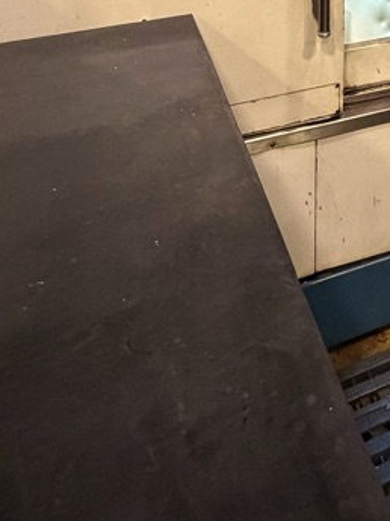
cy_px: -145
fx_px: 661
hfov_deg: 30.4
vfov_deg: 32.8
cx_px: 396
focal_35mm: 44
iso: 1000
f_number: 2.2
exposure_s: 1/60
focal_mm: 2.22
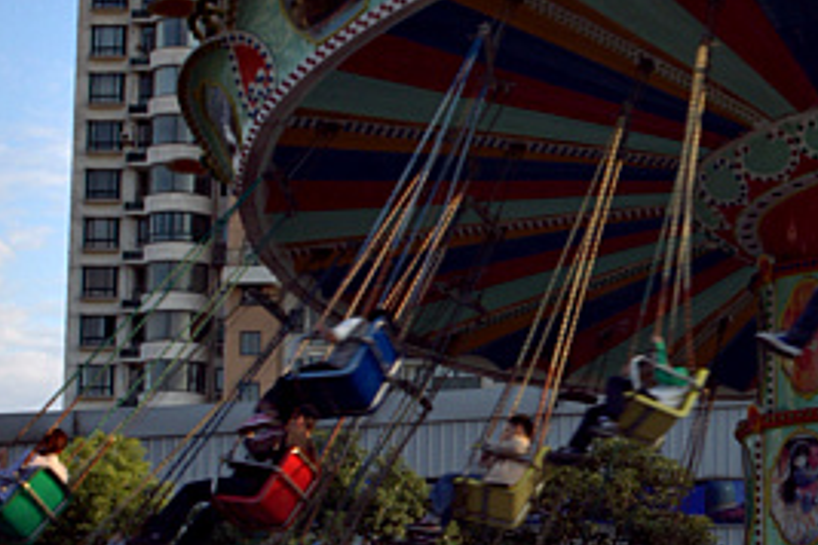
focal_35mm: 120
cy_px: 384
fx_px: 2726
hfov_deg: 16.7
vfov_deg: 11.4
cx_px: 800
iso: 200
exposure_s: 1/125
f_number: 5.6
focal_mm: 25
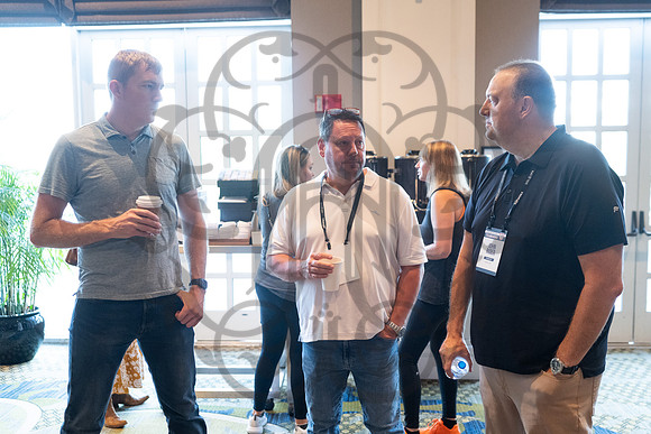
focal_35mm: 36
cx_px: 326
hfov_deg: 53.3
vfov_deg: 37.0
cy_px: 217
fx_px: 649
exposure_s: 1/160
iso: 1600
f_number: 2.8
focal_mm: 35
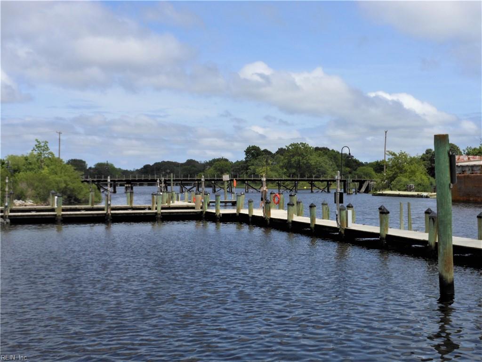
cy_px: 181
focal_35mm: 45
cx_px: 241
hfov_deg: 42.1
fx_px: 627
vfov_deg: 32.2
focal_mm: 8.1
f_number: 4.6
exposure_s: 1/800
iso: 80
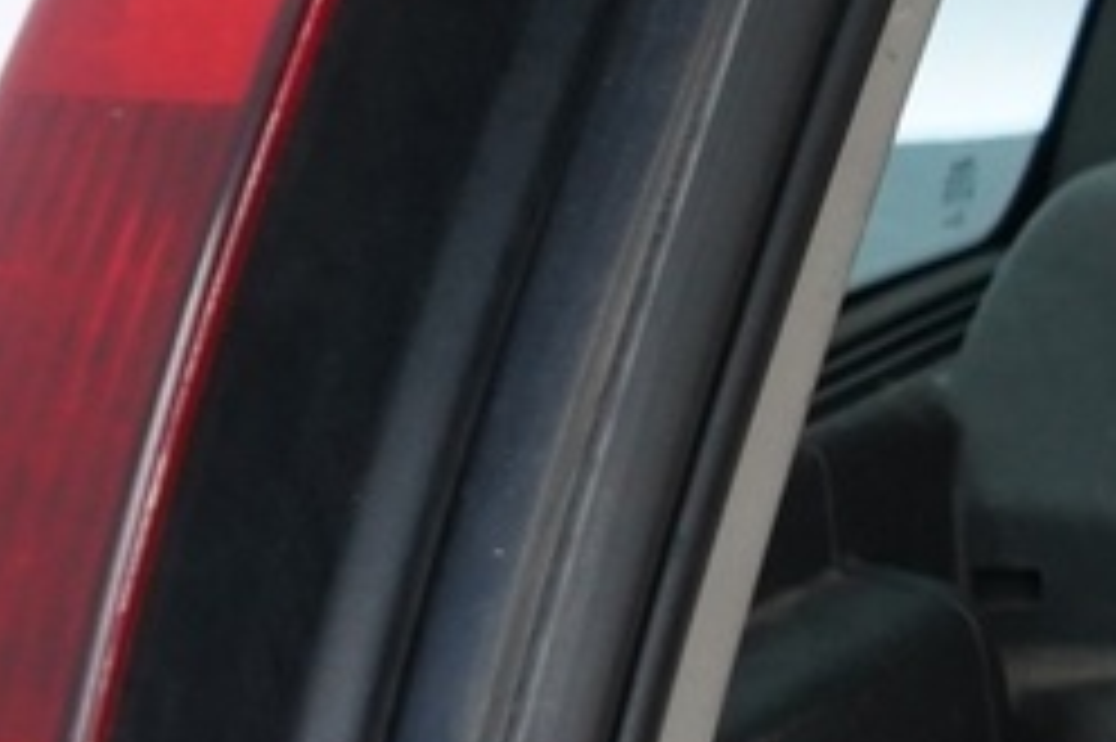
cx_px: 3200
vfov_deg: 7.3
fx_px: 5669
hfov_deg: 9.3
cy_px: 1223
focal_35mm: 183
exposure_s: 1/60
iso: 1250
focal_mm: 28
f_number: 3.5
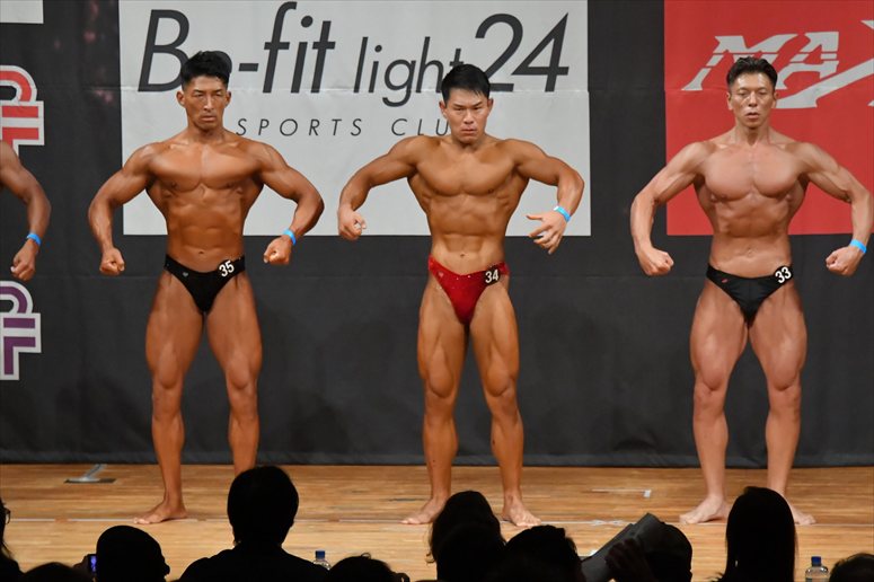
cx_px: 437
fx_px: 6552
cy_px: 291
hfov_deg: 7.6
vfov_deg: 5.1
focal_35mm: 270
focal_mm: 180
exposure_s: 1/400
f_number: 5.6
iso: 7200
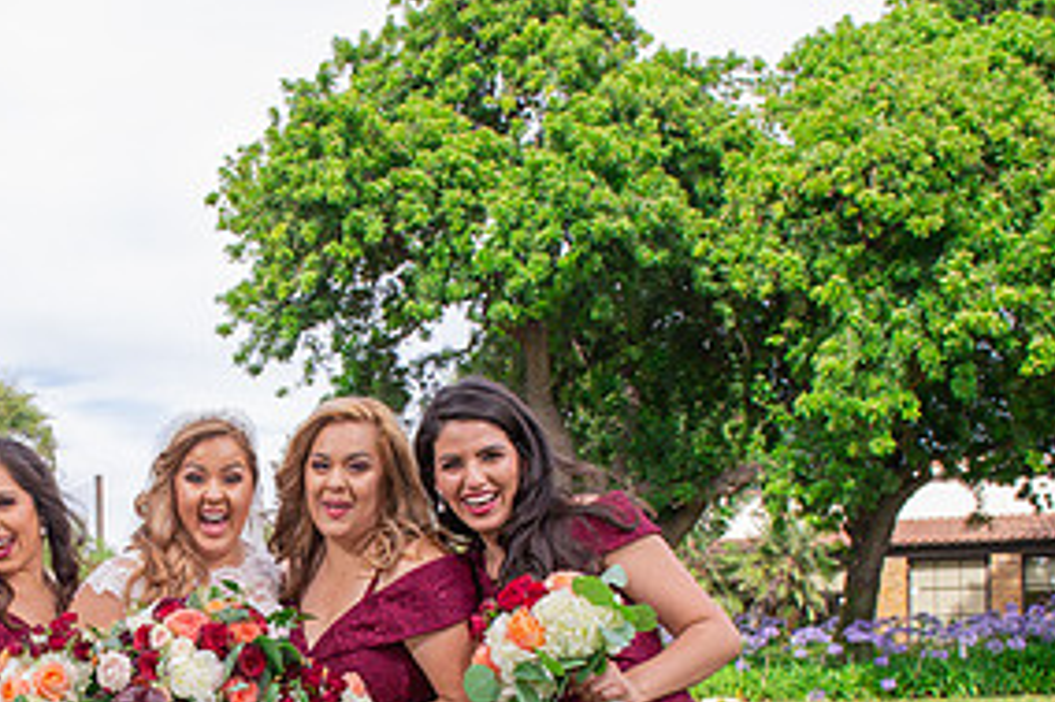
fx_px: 1435
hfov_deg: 38.9
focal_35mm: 49
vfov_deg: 26.4
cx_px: 223
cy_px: 657
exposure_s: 1/250
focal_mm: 24
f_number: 7.1
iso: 400
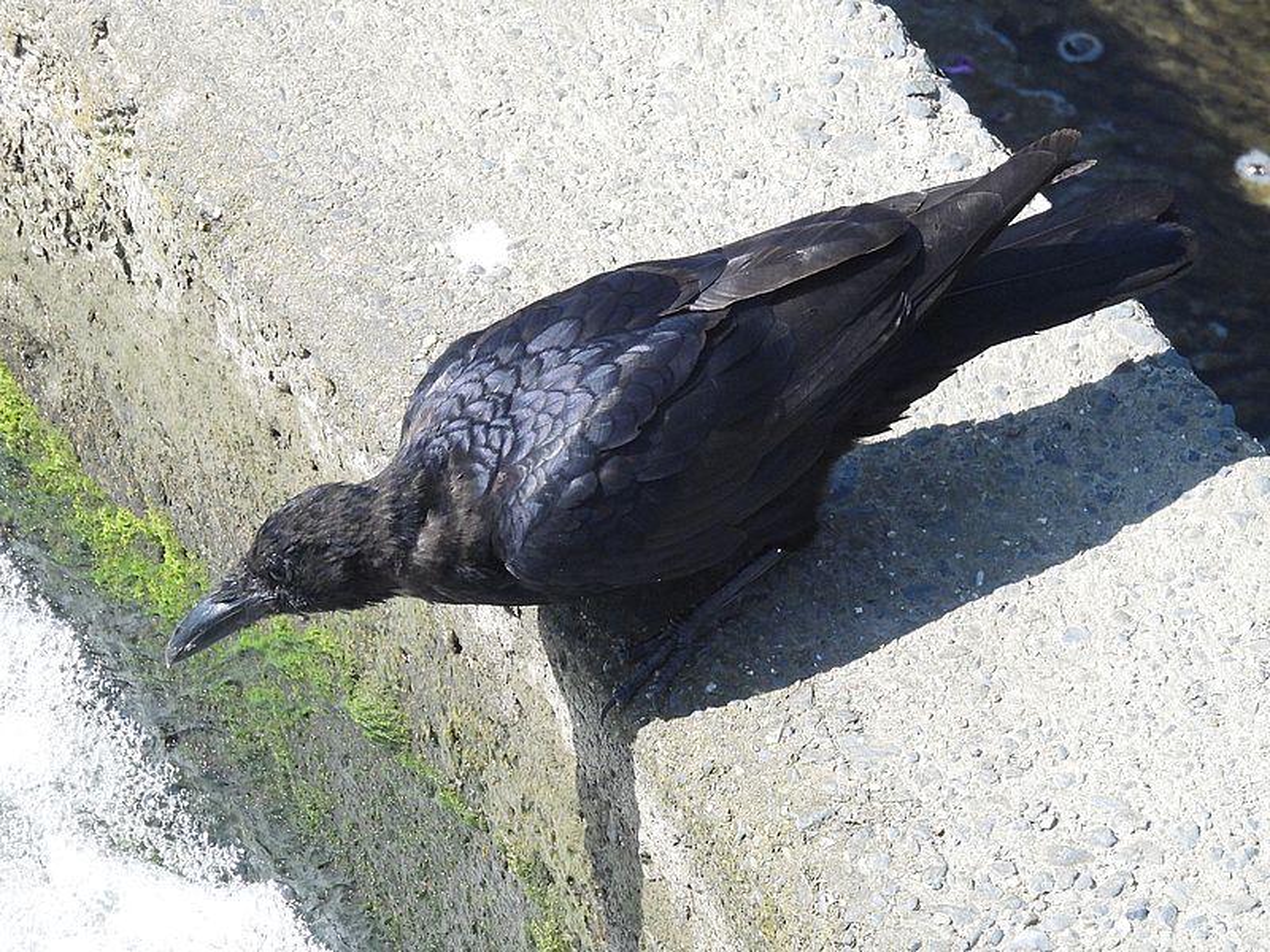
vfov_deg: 1.5
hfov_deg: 2.0
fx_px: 36688
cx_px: 635
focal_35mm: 1000
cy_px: 476
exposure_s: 1/1600
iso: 800
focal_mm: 178
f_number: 5.6
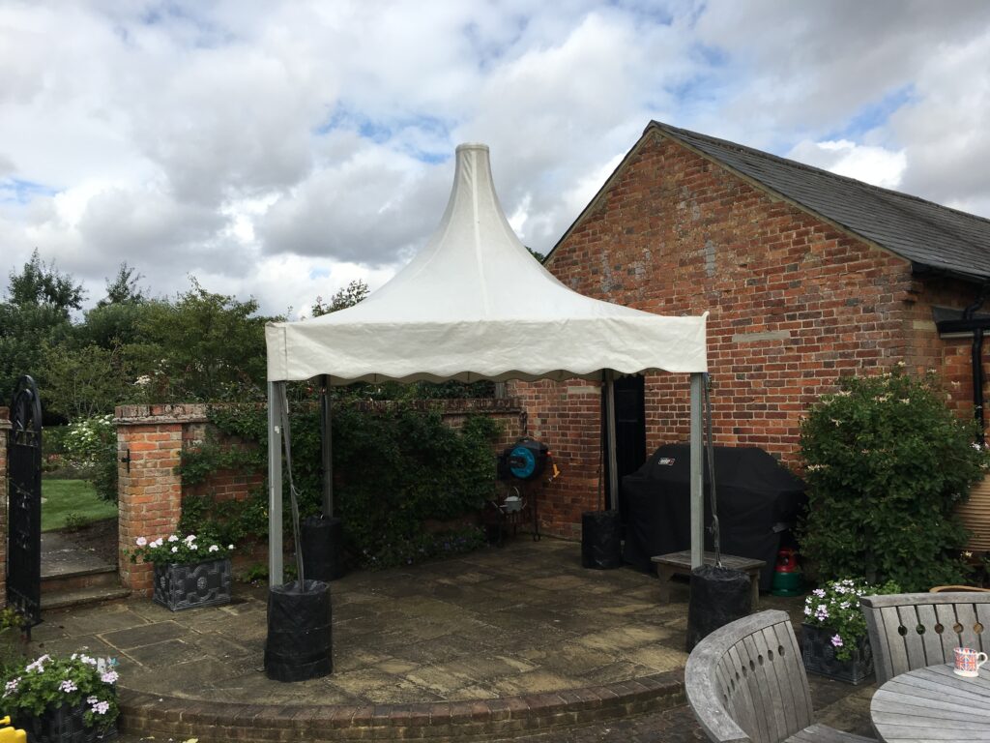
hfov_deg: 61.7
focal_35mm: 29
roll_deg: +2.3
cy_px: 372
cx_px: 495
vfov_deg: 48.2
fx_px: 829
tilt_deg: +1.9
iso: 25
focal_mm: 4.15
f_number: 2.2
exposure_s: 1/1399
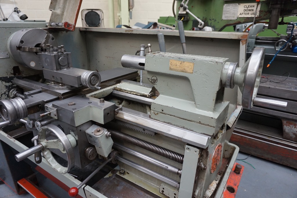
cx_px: 148
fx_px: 198
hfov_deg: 73.7
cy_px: 99
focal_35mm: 24
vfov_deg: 53.1
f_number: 4
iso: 1000
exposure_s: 1/160
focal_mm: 16
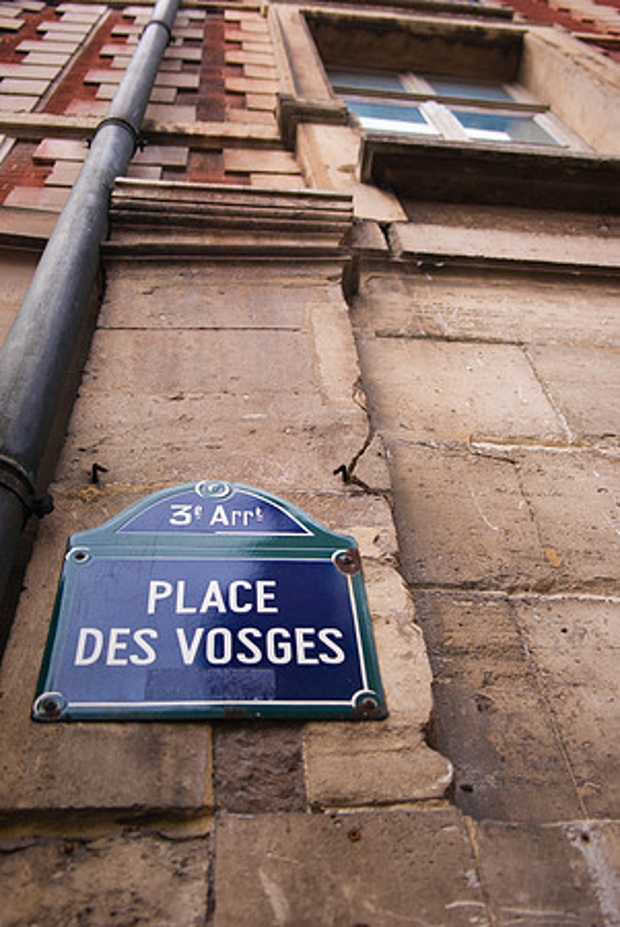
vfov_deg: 53.1
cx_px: 310
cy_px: 464
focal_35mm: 36
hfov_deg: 37.0
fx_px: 928
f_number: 4
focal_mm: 24
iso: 140
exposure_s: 1/60
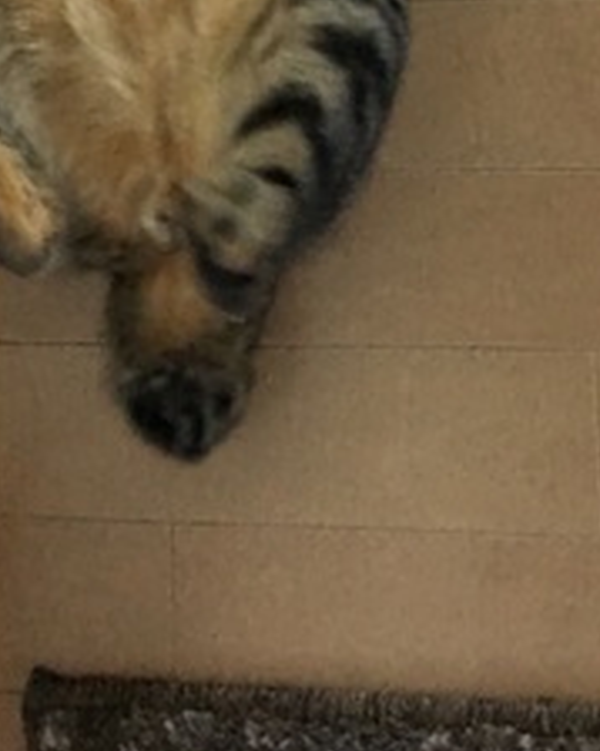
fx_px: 1799
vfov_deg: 21.2
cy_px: -251
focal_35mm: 81
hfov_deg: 18.9
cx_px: 302
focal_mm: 4.15
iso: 100
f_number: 2.2
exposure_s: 1/15
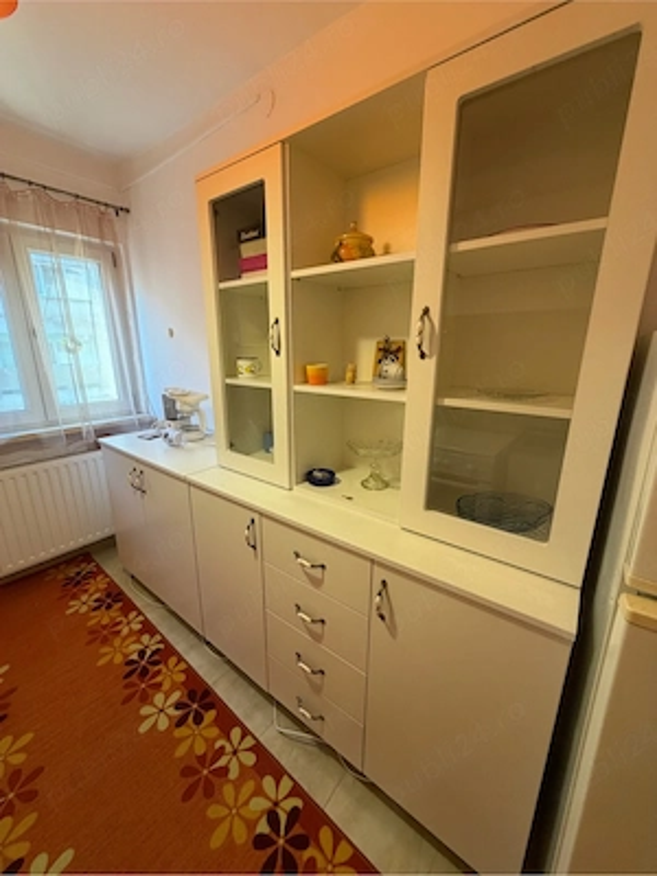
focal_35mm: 14
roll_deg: +0.1
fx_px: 354
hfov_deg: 85.7
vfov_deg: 102.1
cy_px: 438
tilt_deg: -13.6
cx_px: 328
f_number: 2.2
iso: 200
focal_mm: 2.22
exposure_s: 1/50
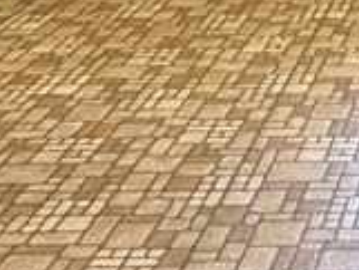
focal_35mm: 111
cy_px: -270
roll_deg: -1.4
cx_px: 618
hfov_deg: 15.5
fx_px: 1152
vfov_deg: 11.9
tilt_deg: -5.2
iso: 400
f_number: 2.2
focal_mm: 2.22
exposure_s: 1/60
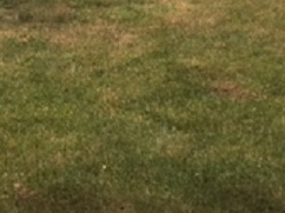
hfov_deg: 16.8
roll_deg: +2.0
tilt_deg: +3.4
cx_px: -75
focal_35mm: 111
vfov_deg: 12.2
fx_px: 913
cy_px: -179
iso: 25
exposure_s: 1/455
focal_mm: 4.15
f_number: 2.2
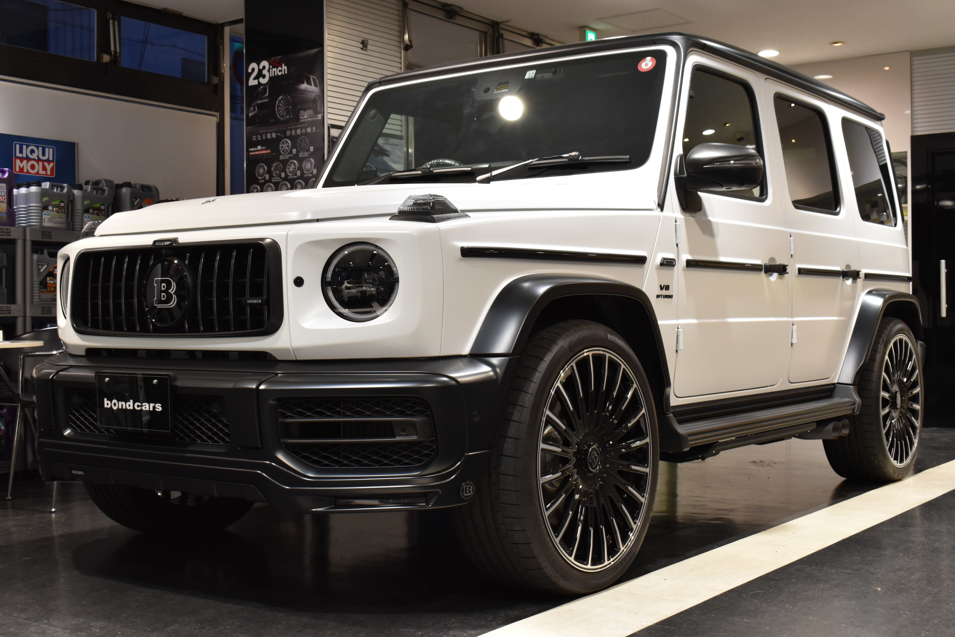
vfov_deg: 29.9
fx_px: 1194
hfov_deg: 43.6
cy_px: 318
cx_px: 478
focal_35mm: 45
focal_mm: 30
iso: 1000
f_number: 8
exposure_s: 1/50
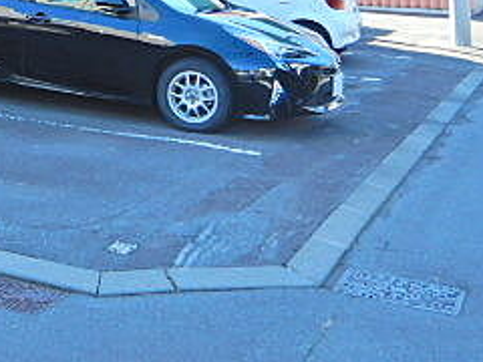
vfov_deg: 20.9
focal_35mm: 64
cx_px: -58
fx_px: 893
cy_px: -105
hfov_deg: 27.5
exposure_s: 1/250
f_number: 2.8
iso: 125
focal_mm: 4.3
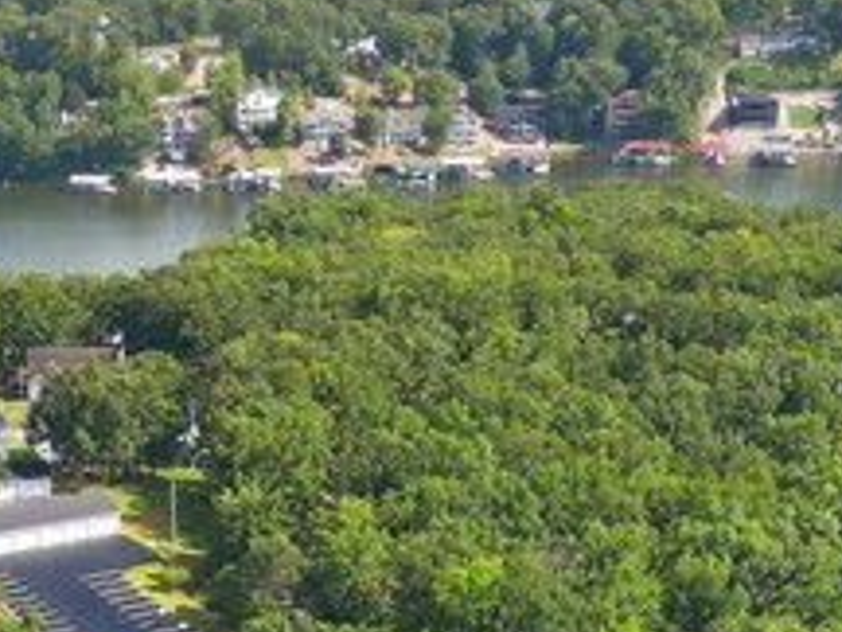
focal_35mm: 114
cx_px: 214
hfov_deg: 17.2
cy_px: 1007
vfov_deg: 12.2
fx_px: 2773
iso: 200
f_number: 1.7
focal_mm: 6.7
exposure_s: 1/2000
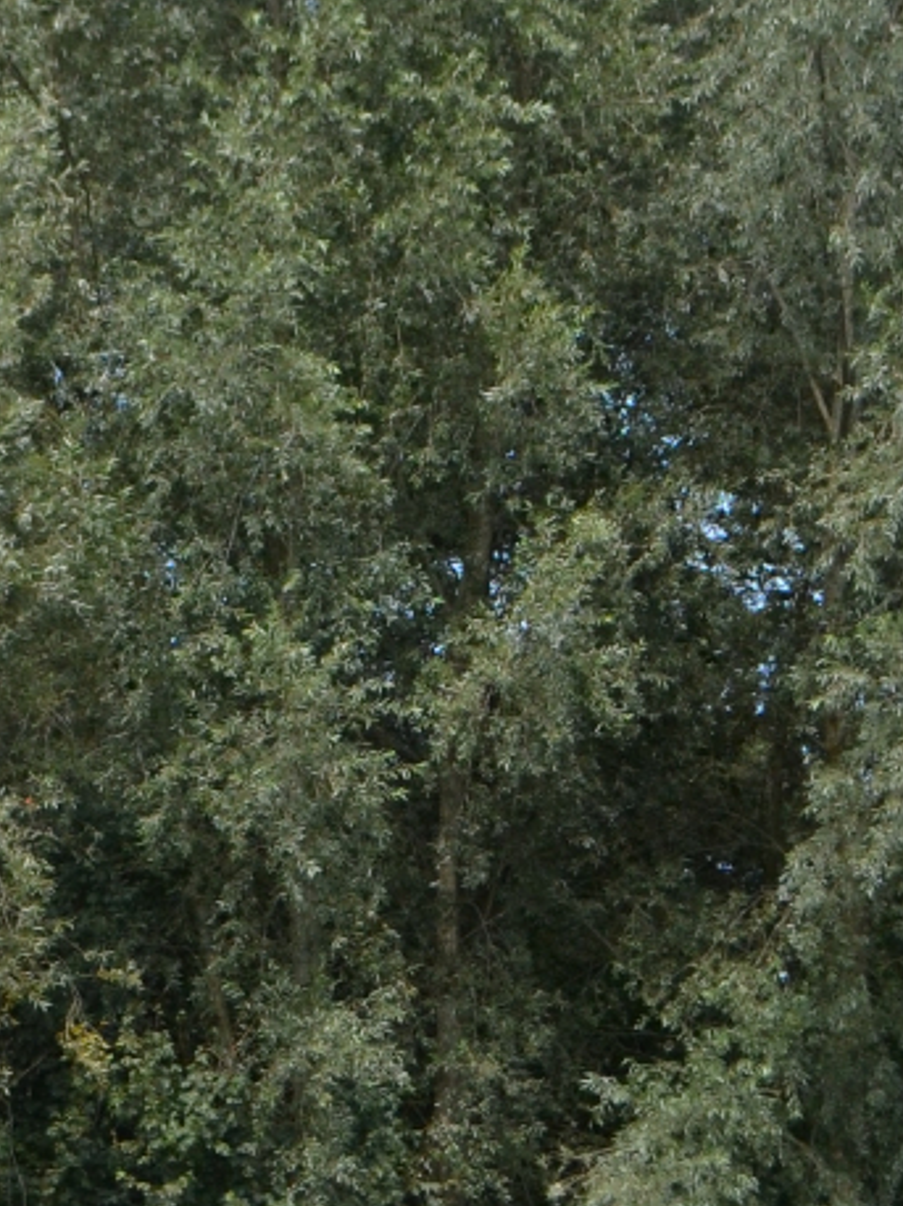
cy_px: 582
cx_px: -4
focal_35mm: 187
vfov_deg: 10.6
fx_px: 6515
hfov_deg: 7.9
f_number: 4.8
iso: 400
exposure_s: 1/1250
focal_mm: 29
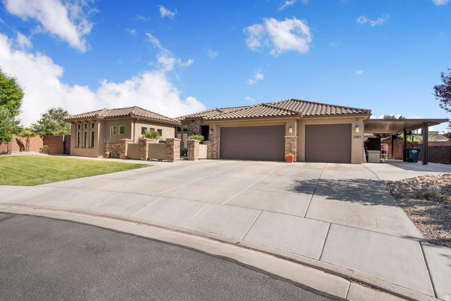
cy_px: 150
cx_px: 226
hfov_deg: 93.3
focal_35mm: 17
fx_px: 213
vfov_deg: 70.5
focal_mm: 17
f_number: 9
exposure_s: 1/400
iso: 250
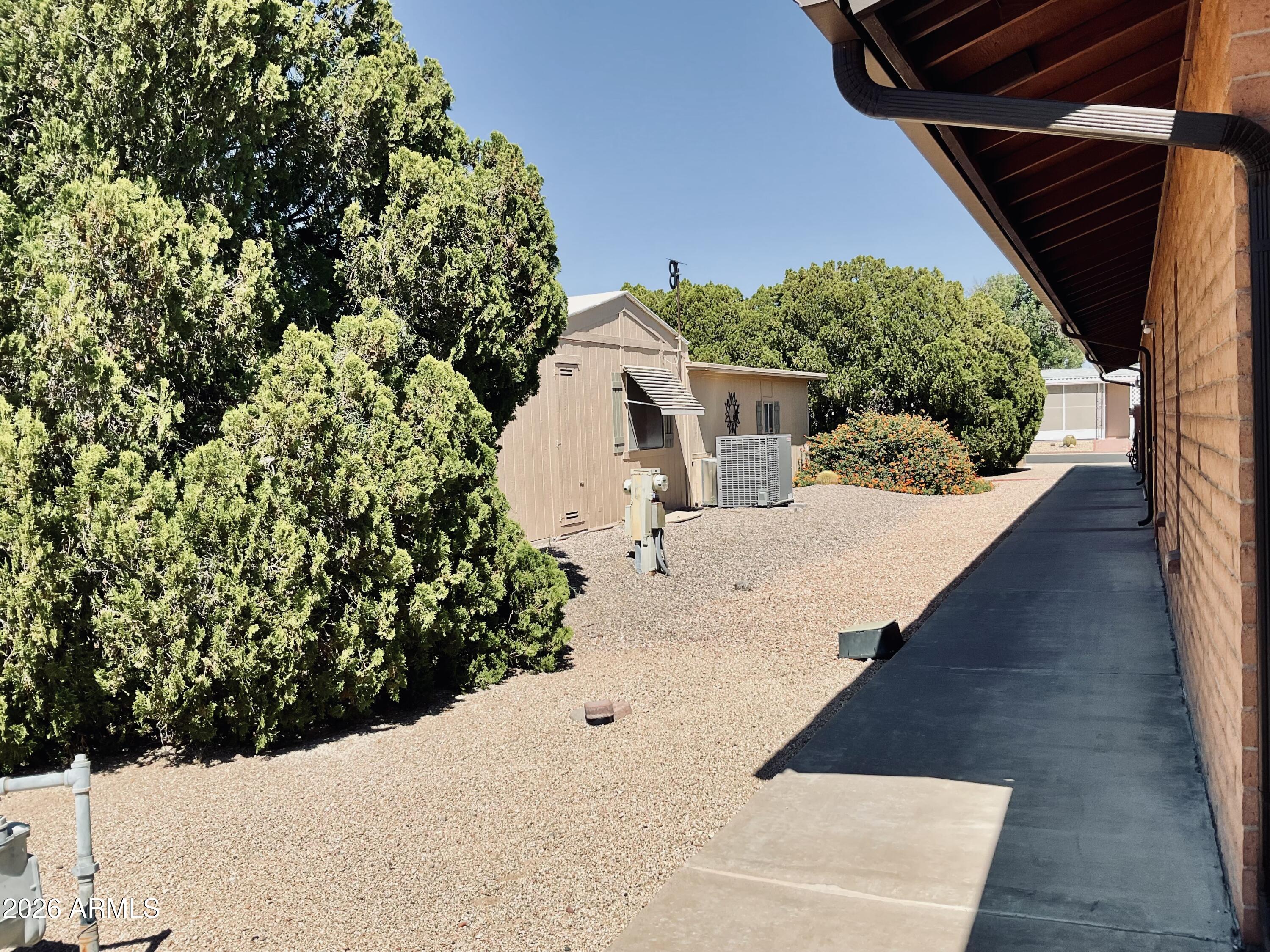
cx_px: 635
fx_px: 1064
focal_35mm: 29
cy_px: 476
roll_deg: +0.8
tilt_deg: -2.6
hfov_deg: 61.7
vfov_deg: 48.2
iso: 16
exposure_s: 1/1984
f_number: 1.8
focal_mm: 3
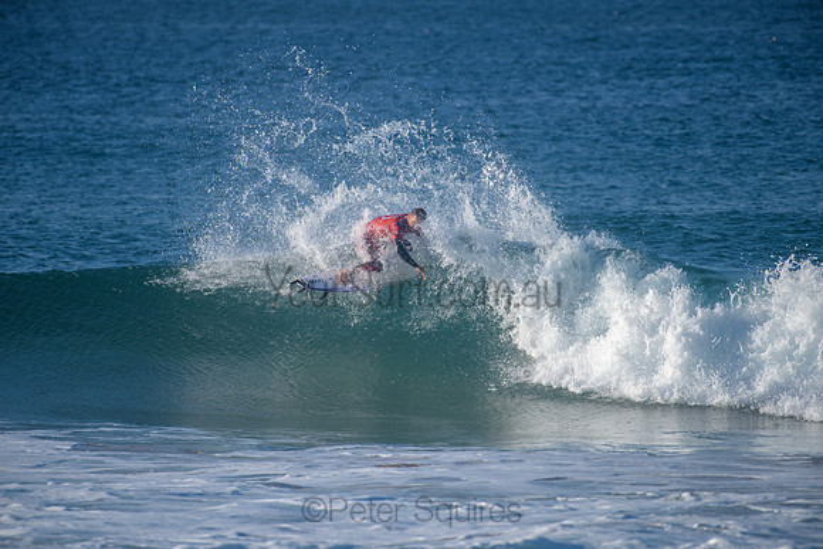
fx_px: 11829
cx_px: 412
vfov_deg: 2.7
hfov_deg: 4.0
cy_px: 274
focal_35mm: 517
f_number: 5.6
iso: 250
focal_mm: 500
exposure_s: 1/2000
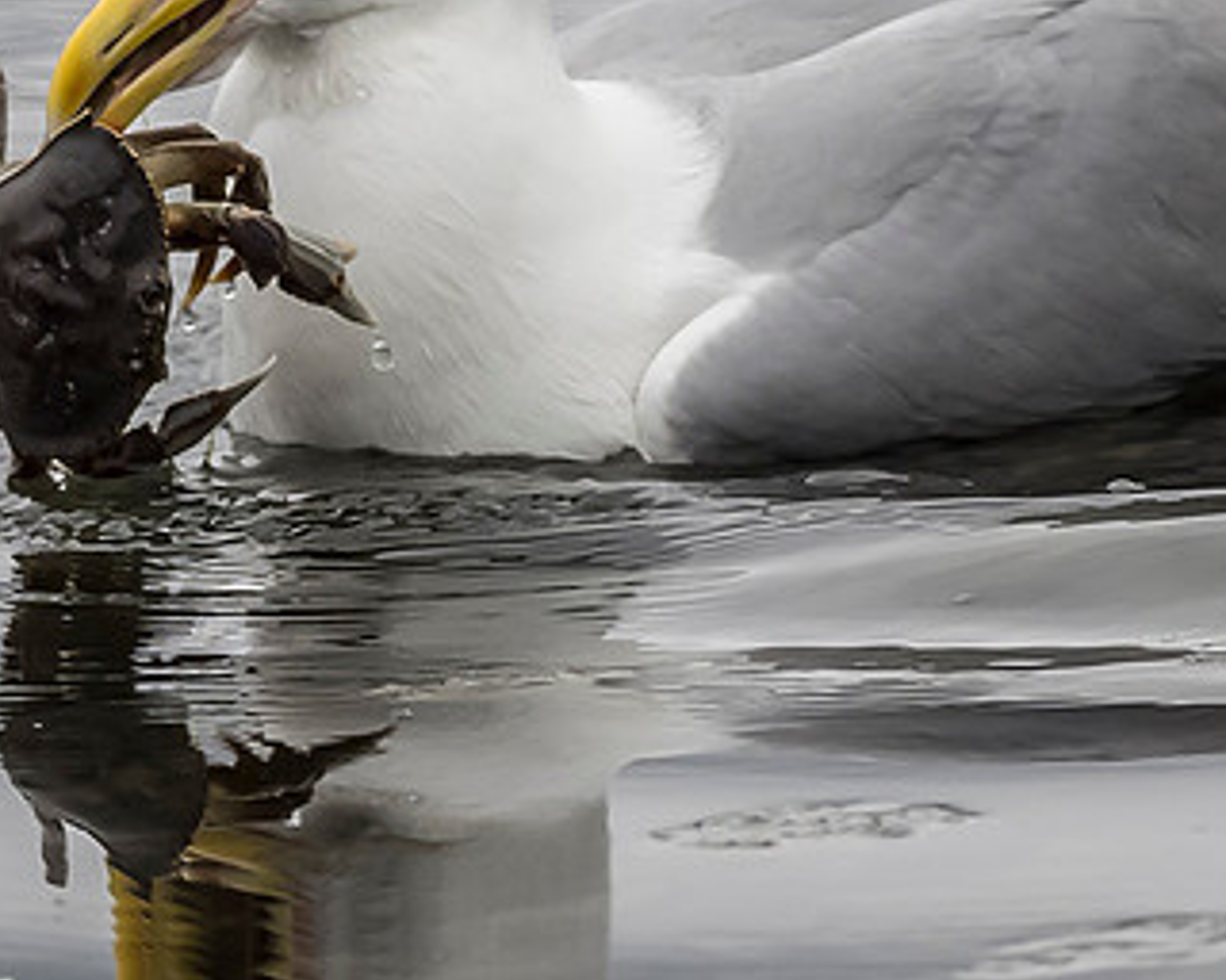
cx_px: 757
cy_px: 38
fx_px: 76924
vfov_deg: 0.7
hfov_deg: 0.9
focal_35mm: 2120
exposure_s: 1/1600
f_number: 4
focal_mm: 300
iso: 800
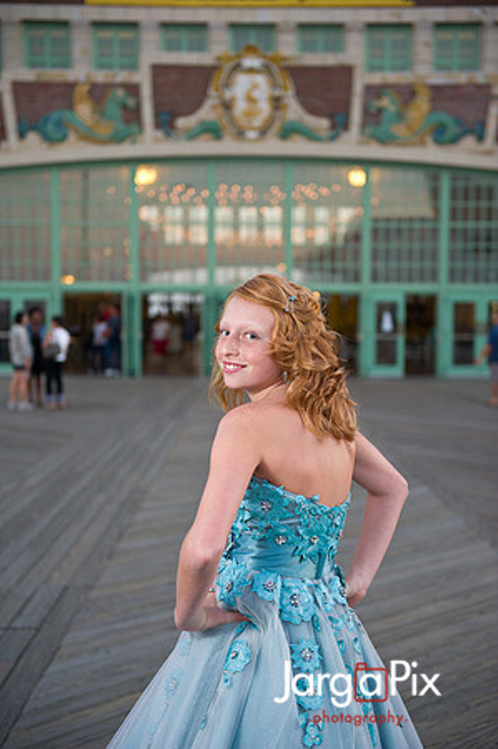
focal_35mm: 55
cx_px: 249
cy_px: 374
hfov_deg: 24.6
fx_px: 1144
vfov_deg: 36.3
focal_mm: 55
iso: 800
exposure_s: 1/250
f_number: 3.2
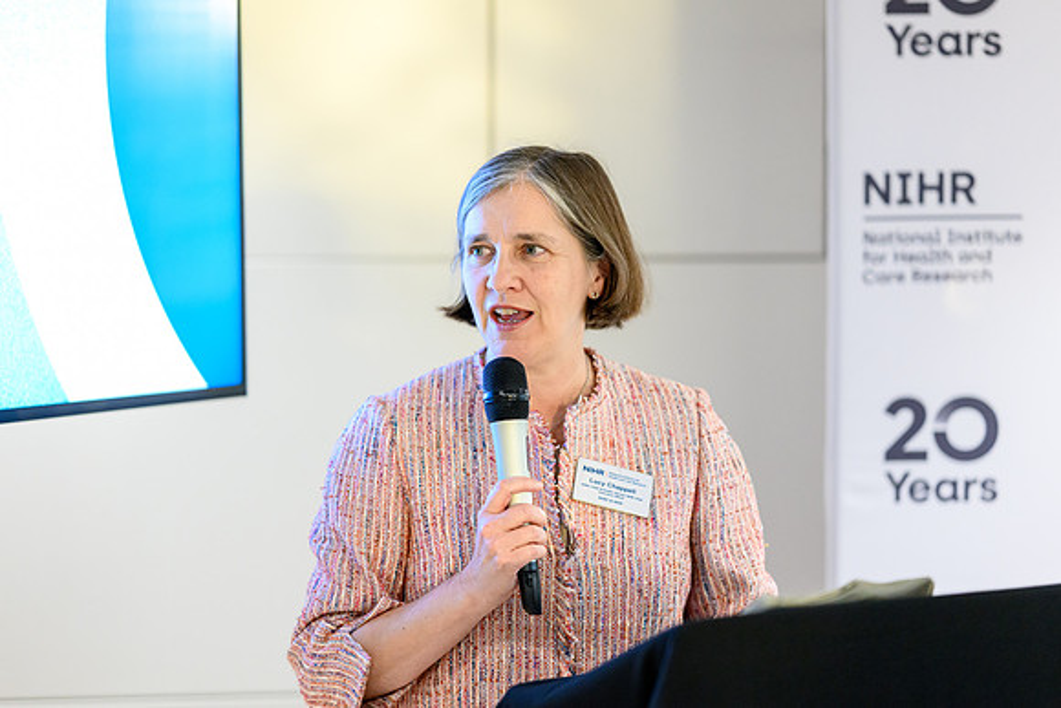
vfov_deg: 15.8
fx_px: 2553
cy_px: 354
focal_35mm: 87
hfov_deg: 23.5
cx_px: 530
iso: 4000
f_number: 1.8
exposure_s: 1/400
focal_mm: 85
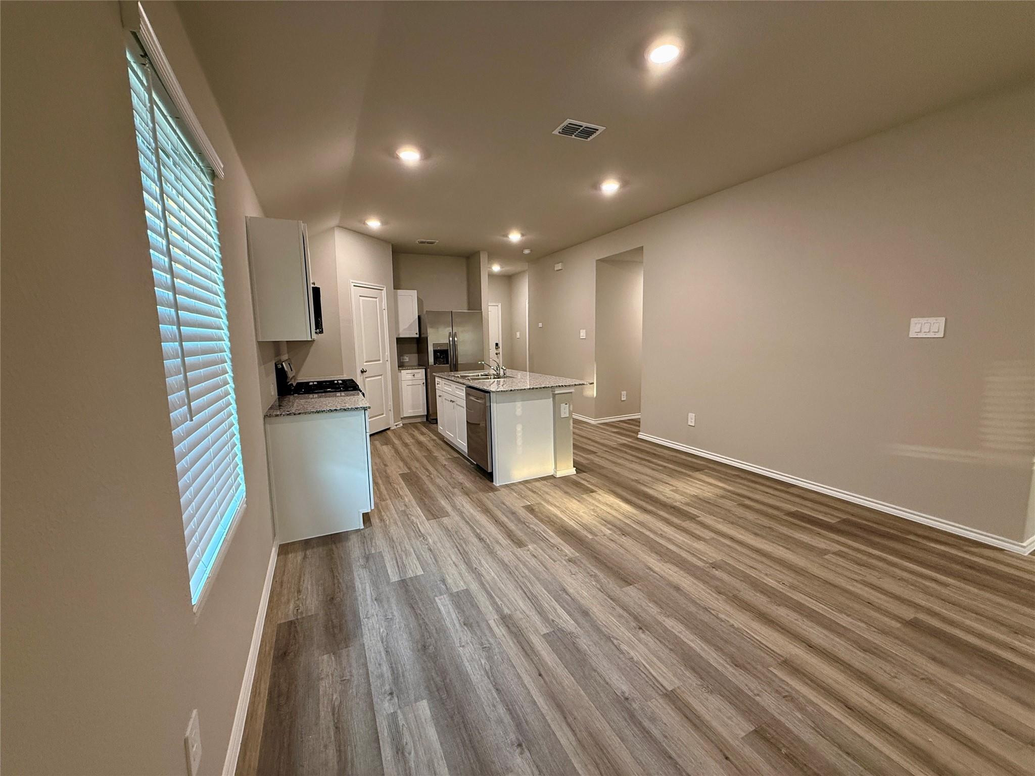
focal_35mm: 14
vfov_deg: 85.7
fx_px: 419
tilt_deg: -6.6
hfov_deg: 102.1
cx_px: 518
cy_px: 388
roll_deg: +1.1
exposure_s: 1/60
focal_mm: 2.22
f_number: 2.2
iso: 250
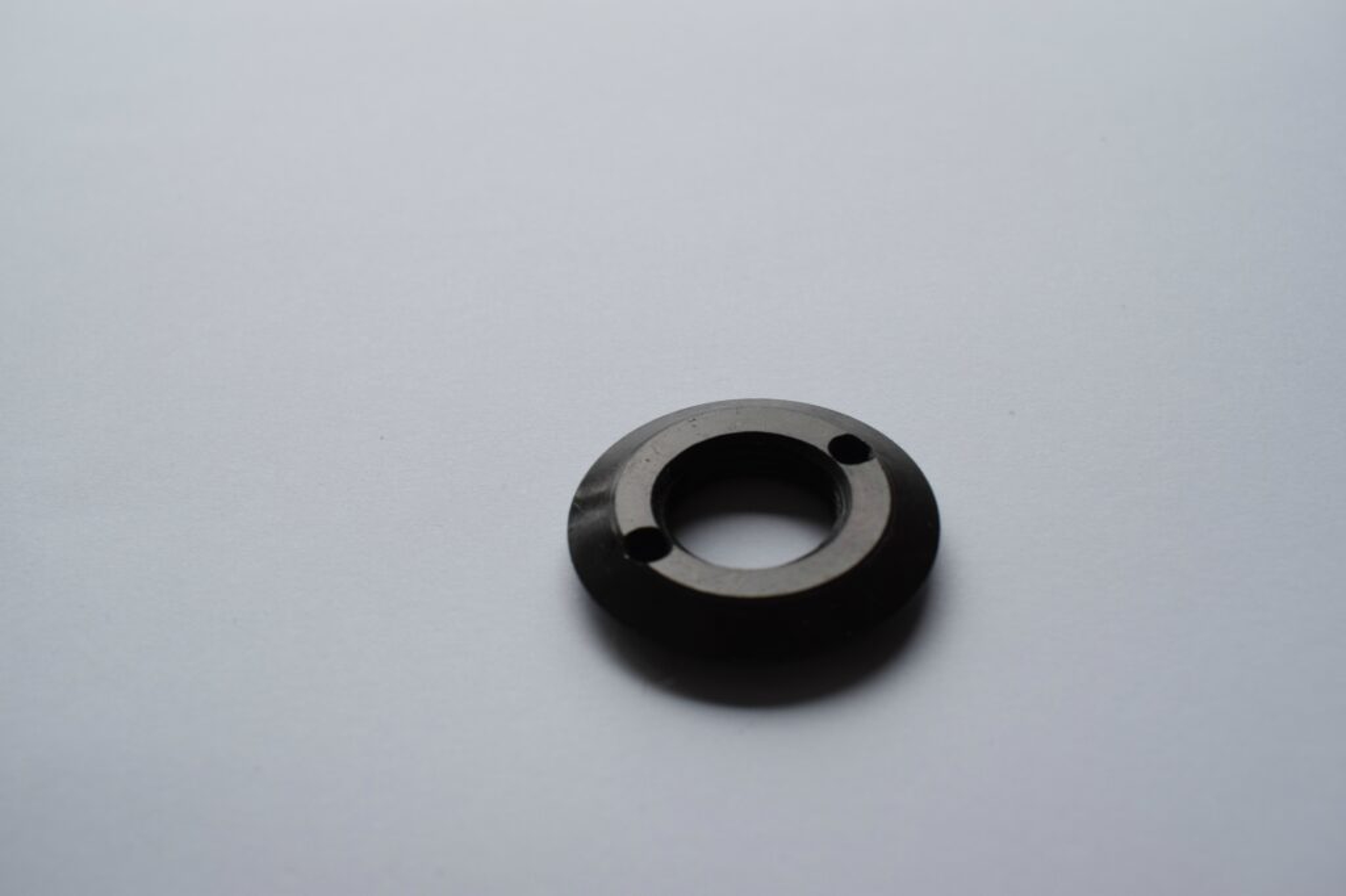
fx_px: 1345
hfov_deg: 53.1
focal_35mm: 36
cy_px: 448
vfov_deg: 36.8
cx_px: 673
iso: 400
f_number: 7.1
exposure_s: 1/200
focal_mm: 24
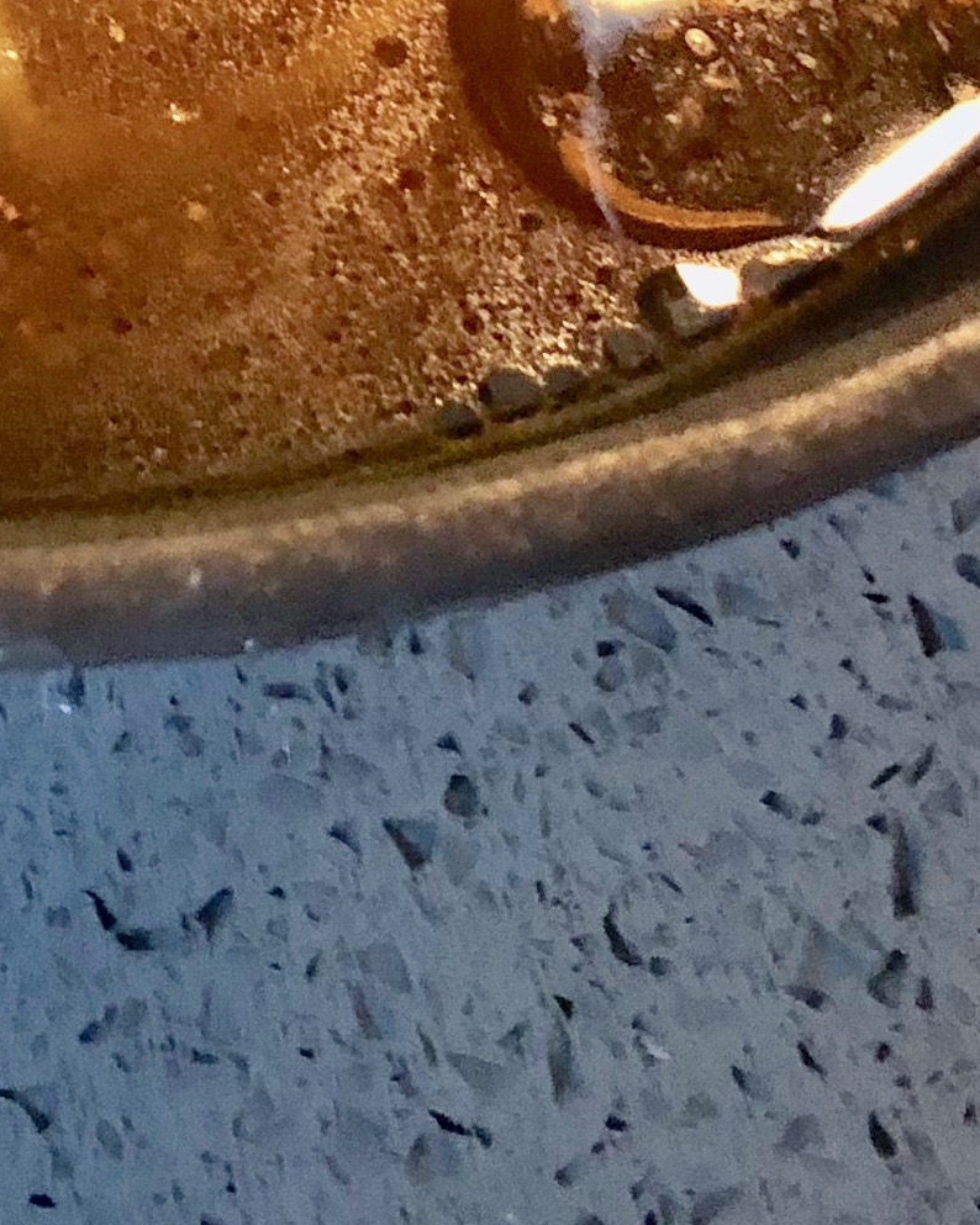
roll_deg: -2.3
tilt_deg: -43.8
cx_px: -232
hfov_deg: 13.5
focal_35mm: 111
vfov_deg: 16.0
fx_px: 4026
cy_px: -581
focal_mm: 4
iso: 100
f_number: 1.8
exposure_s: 1/4
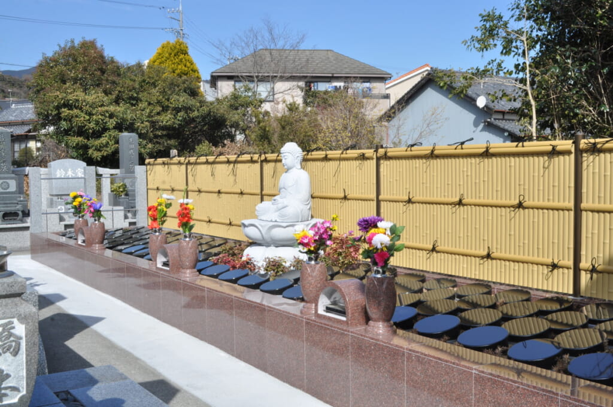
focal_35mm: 39
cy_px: 204
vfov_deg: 34.1
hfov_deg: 49.6
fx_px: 663
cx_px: 306
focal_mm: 26
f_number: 16
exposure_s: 1/80
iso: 200
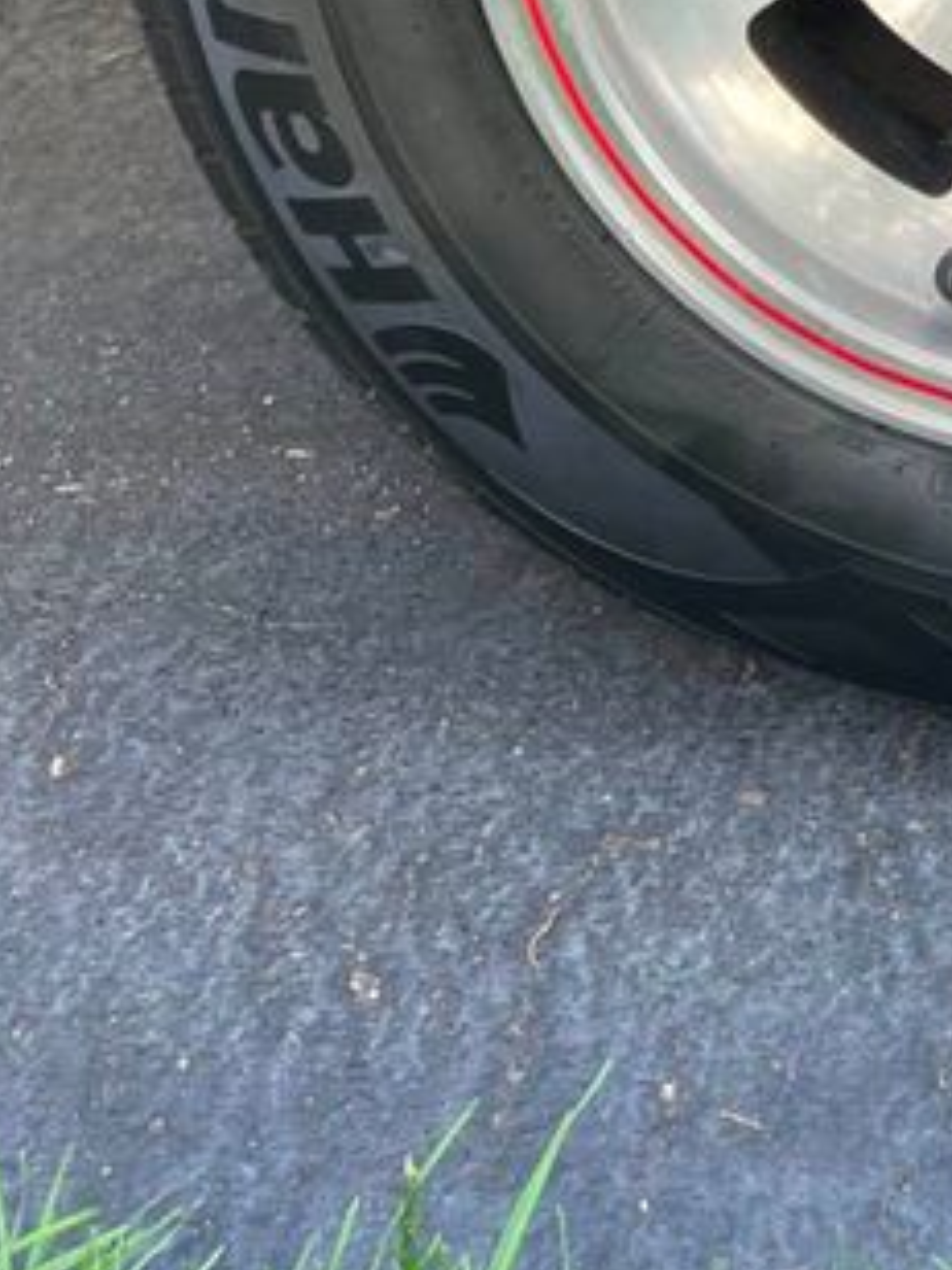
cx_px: 1133
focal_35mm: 72
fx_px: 2640
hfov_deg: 19.3
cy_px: -443
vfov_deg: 23.4
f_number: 1.5
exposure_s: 1/135
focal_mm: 5.7
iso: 32
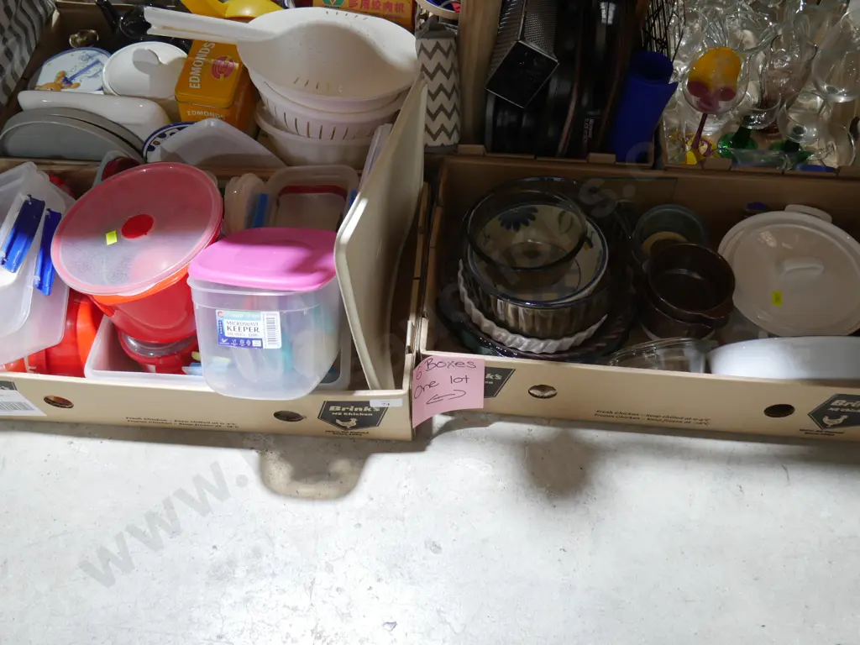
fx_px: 894
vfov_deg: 39.7
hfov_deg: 51.4
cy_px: 322
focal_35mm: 36
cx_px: 430
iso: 640
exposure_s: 1/60
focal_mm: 18
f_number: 4
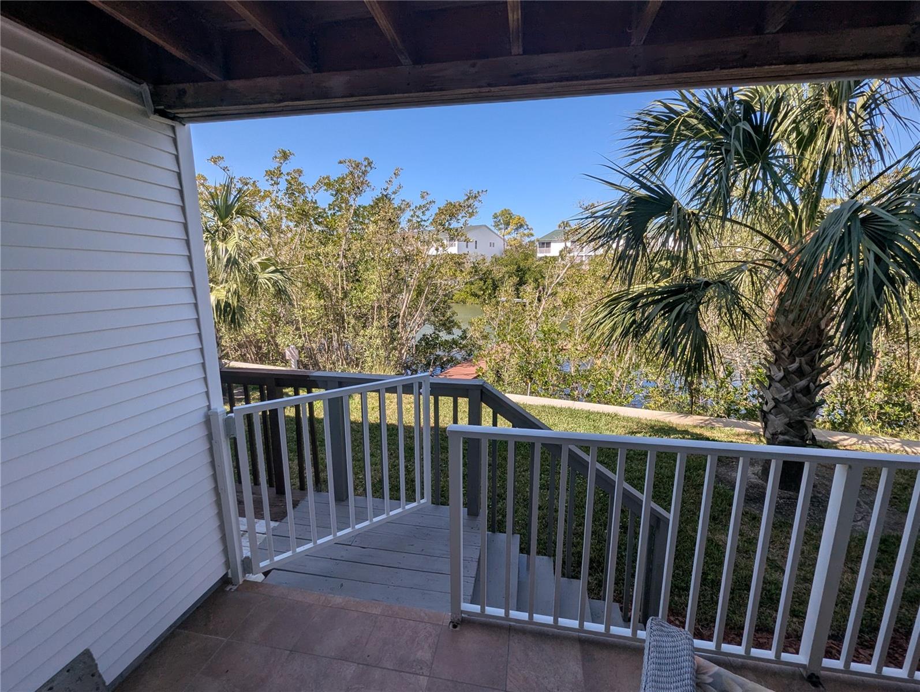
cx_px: 460
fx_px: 346
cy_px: 346
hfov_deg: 106.1
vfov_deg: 90.1
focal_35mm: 13
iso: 46
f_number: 2.2
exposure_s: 1/893
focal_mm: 1.95
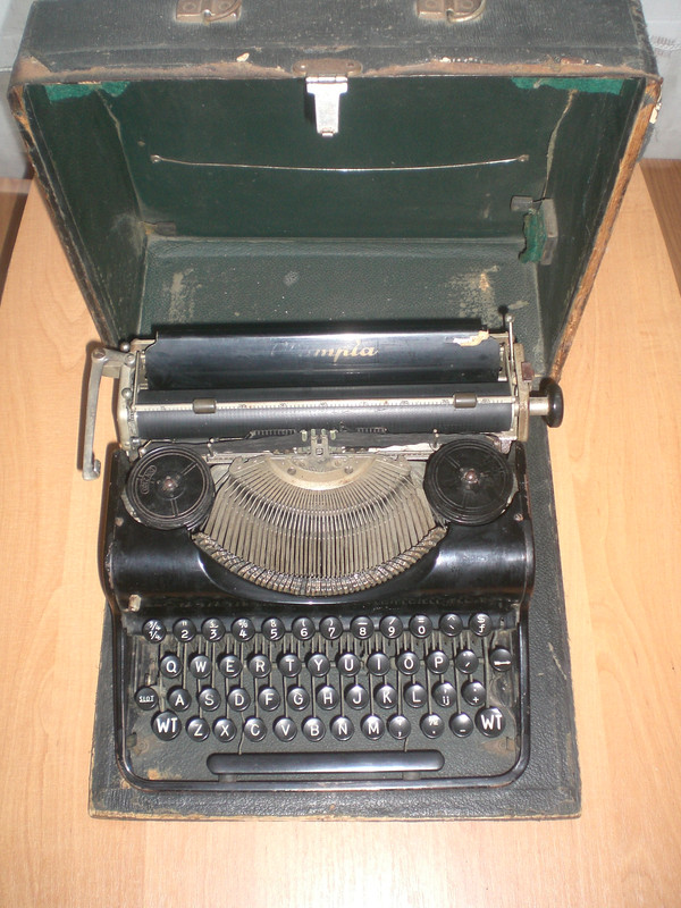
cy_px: 454
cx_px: 340
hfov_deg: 37.7
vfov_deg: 49.0
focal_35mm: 38
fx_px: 997
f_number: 3.1
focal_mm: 6.3
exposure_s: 1/60
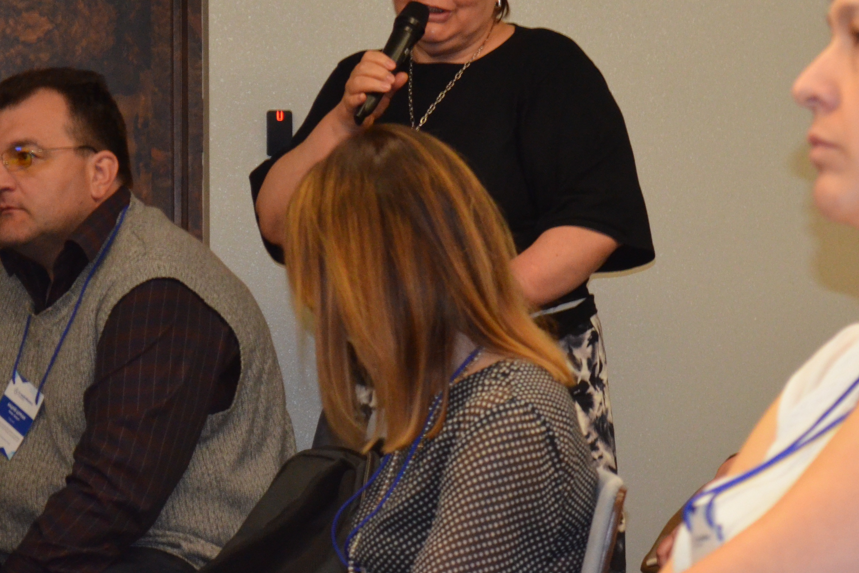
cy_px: 116
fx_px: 3505
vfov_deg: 9.3
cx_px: 665
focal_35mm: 147
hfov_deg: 13.9
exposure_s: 1/60
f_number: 5.6
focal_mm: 55
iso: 1800
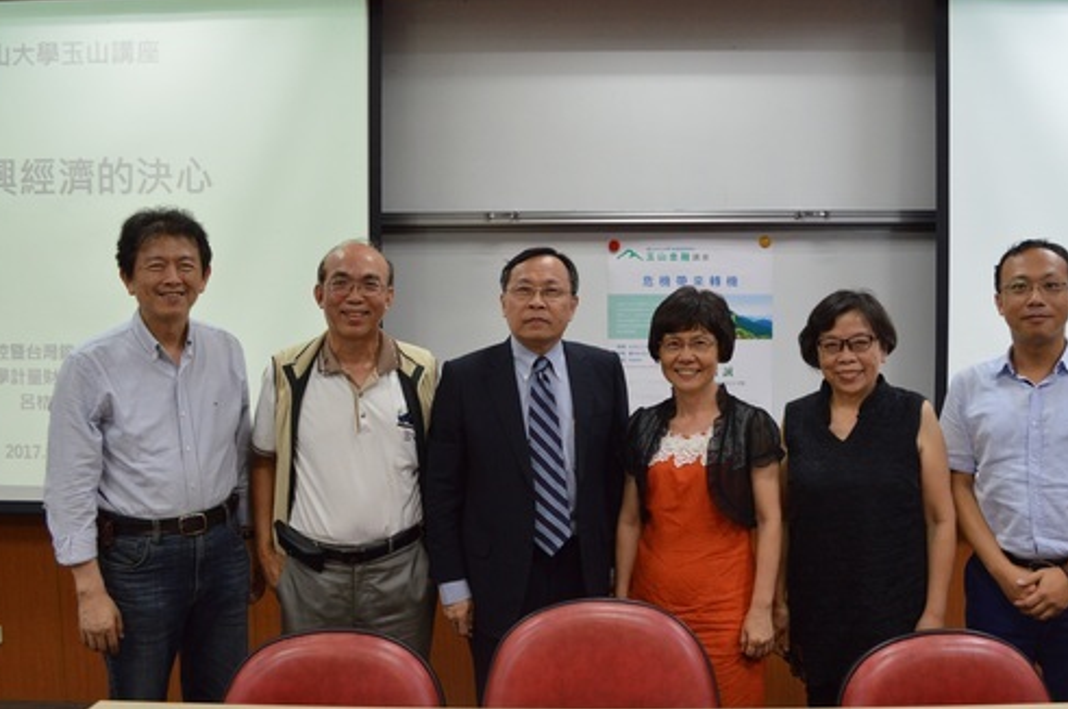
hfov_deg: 57.0
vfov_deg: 39.9
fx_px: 978
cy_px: 347
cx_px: 620
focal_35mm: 33
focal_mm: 18
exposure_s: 1/80
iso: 800
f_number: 5
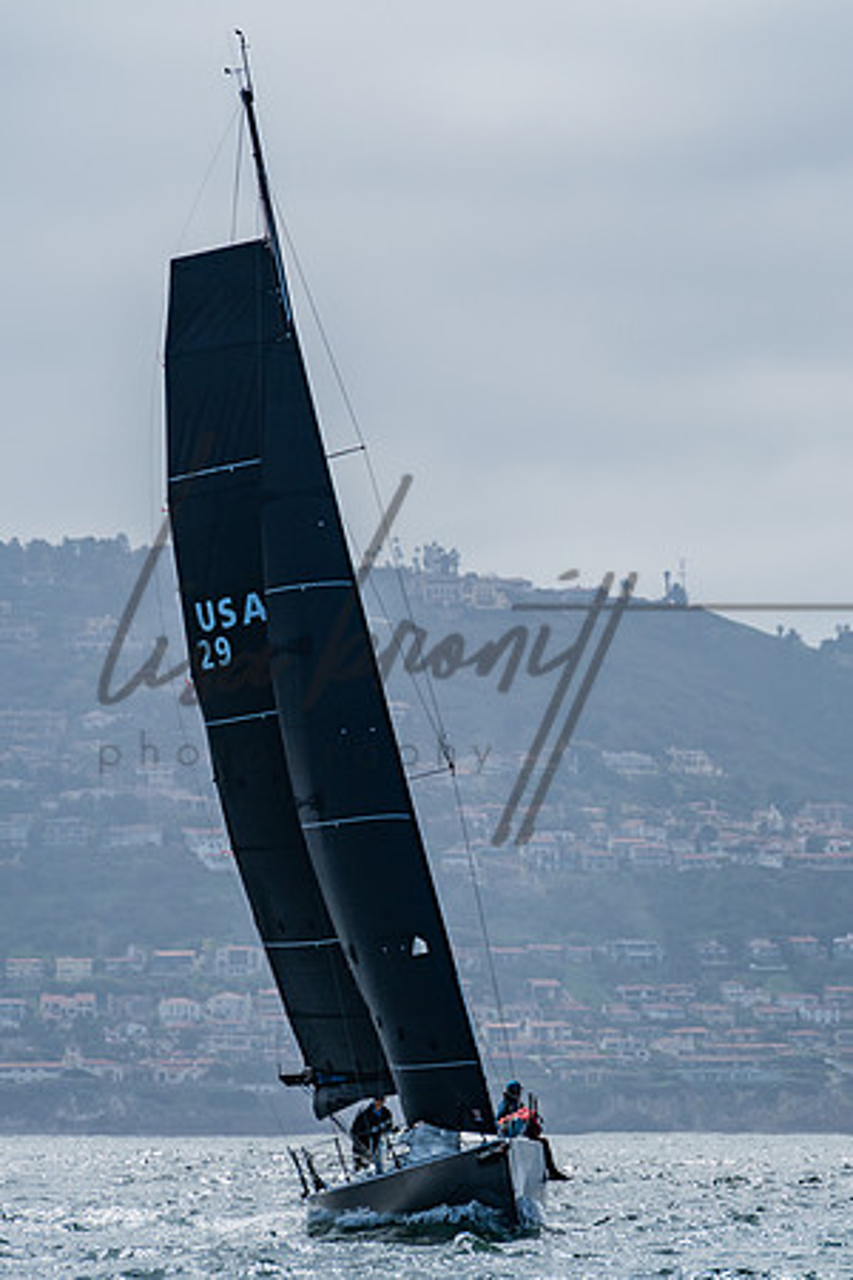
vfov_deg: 6.8
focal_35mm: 305
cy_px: 731
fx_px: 10845
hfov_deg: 4.5
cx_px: 514
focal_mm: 175
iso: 200
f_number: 6.3
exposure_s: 1/2000
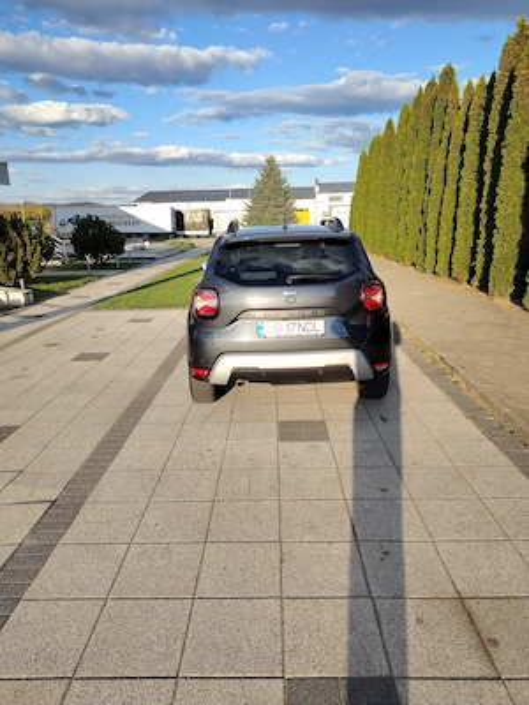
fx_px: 489
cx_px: 264
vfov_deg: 71.6
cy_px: 352
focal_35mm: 24
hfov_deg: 56.8
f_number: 1.75
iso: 100
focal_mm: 5.25
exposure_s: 1/393
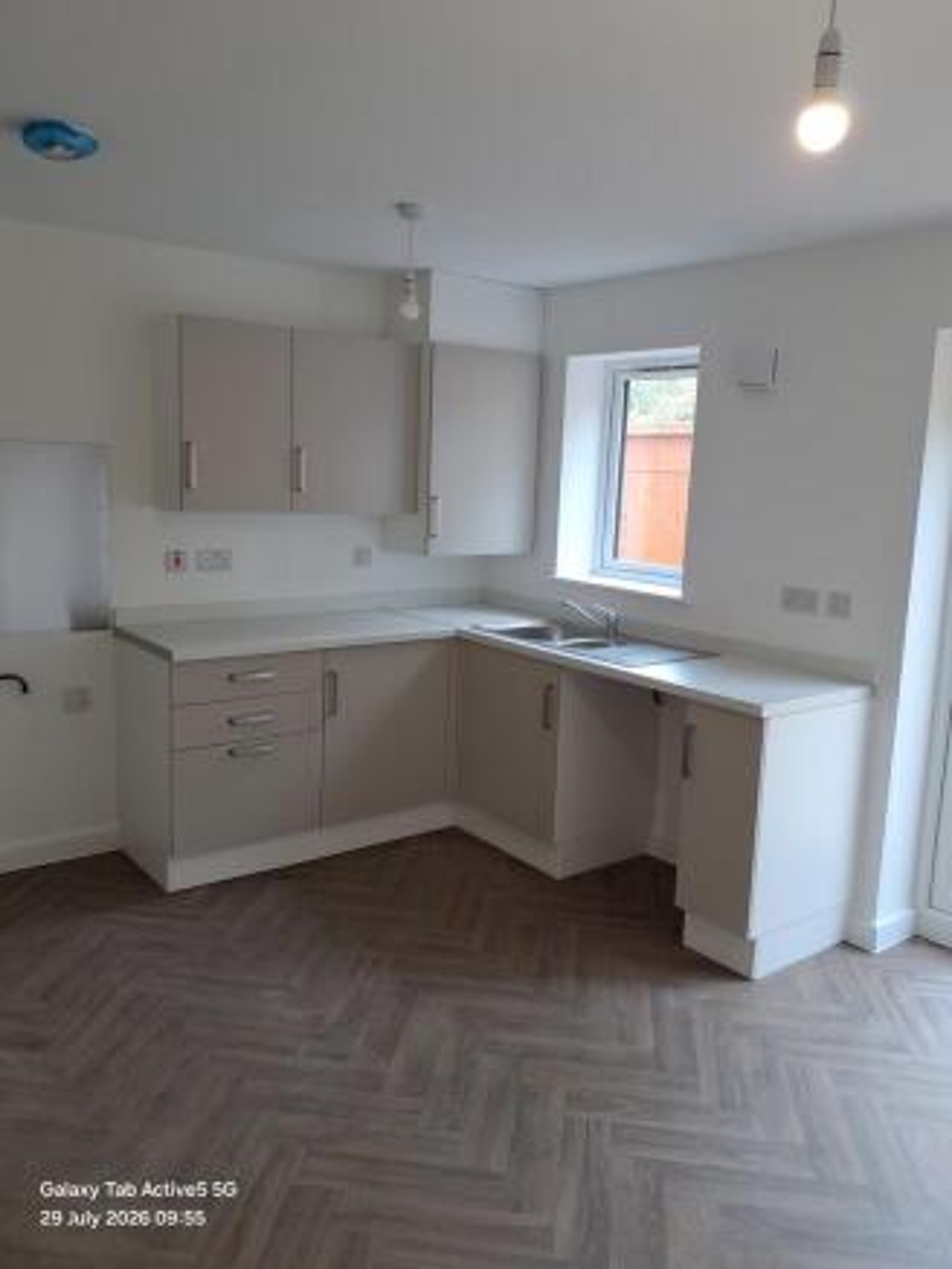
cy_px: 634
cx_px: 476
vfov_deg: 65.3
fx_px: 990
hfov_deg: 51.4
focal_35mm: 27
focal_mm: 3.58
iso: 40
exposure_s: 1/50
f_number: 1.9
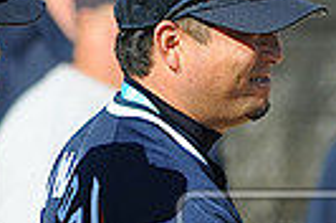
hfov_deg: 1.1
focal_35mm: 1964
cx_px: 477
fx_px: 18287
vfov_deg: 0.7
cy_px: 285
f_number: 4
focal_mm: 300
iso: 200
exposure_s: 1/1250
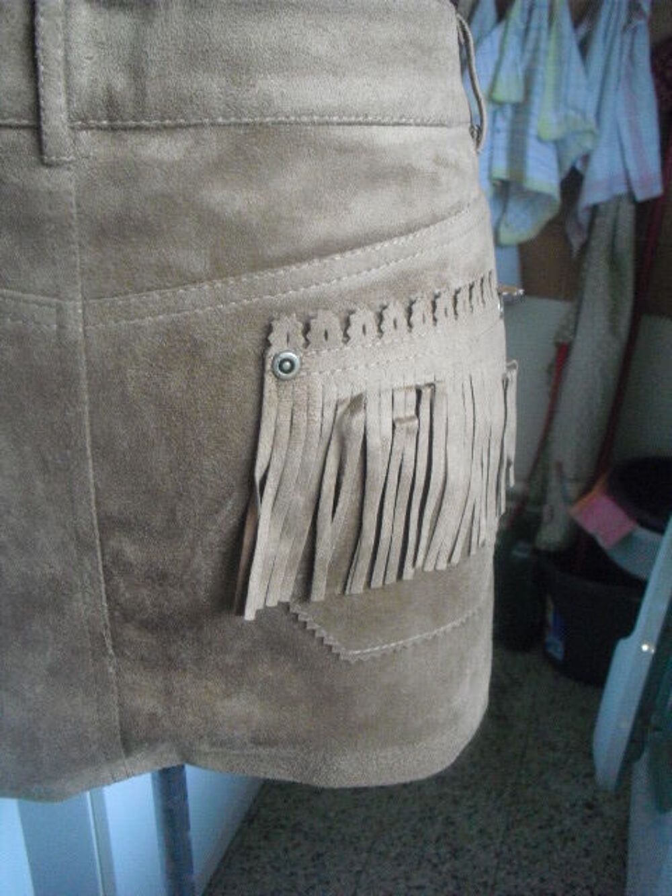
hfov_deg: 39.7
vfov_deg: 51.4
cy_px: 448
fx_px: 932
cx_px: 336
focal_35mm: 36
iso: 800
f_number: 3.1
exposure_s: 1/40
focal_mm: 6.3
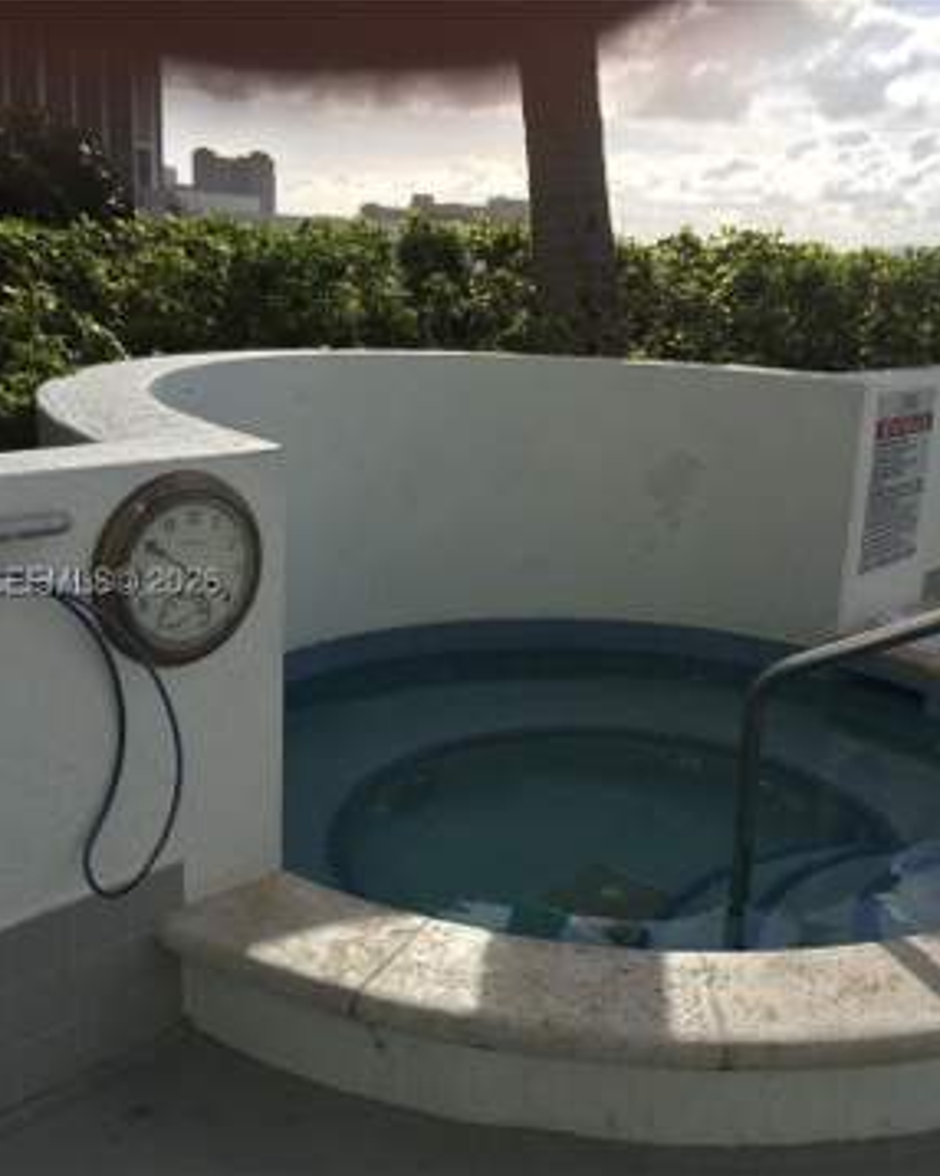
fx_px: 1323
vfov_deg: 48.0
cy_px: 588
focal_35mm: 38
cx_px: 575
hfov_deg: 38.9
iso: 32
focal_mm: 4.15
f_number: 2.2
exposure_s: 1/3165
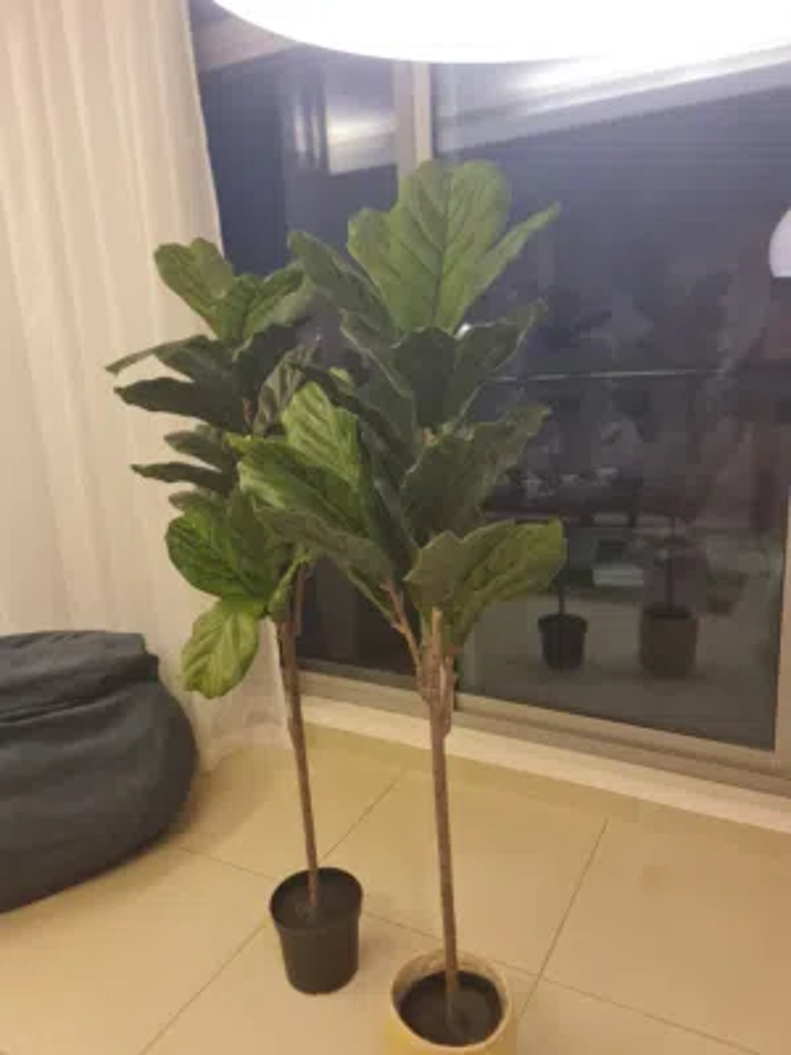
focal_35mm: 25
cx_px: 396
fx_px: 762
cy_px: 528
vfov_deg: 69.4
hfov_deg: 54.9
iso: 400
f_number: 1.8
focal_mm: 7
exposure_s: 1/50
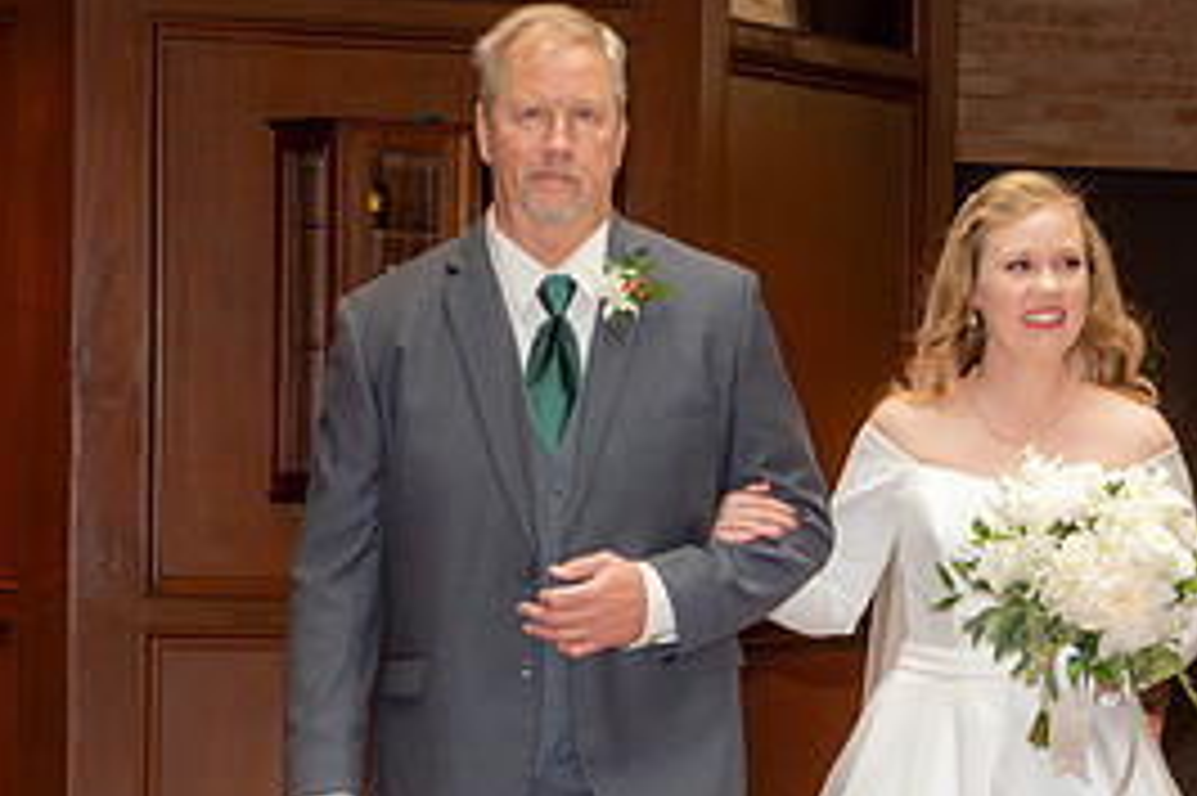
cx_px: 675
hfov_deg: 15.2
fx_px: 4486
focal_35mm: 135
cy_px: 711
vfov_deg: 10.1
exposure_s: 1/160
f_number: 5.6
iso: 1250
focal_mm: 62
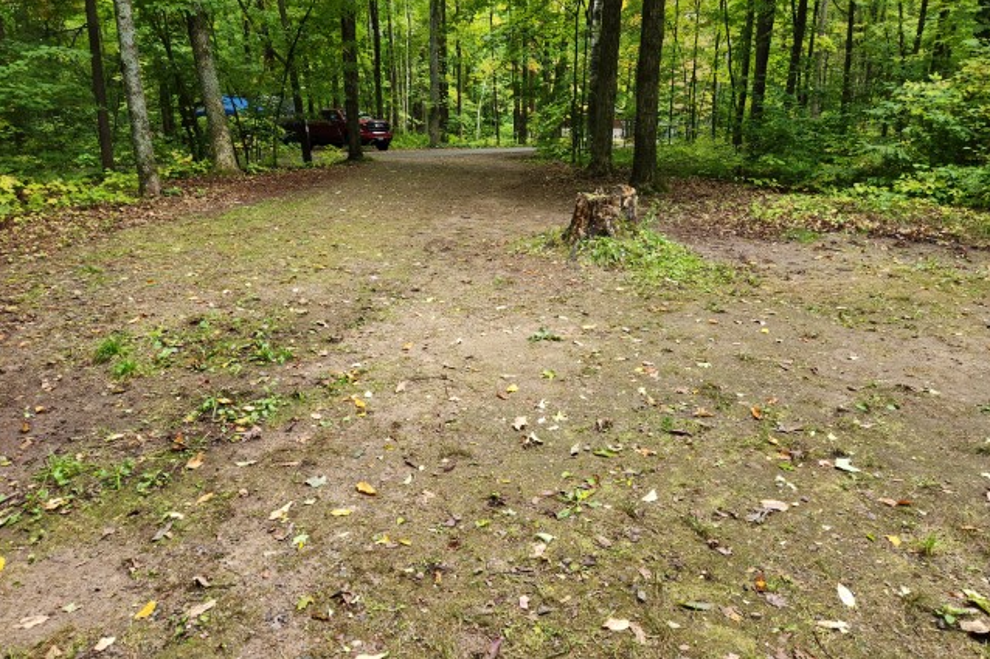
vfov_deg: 53.1
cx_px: 495
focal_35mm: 24
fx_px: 660
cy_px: 318
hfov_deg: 73.8
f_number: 1.8
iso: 200
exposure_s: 1/180
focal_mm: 5.4
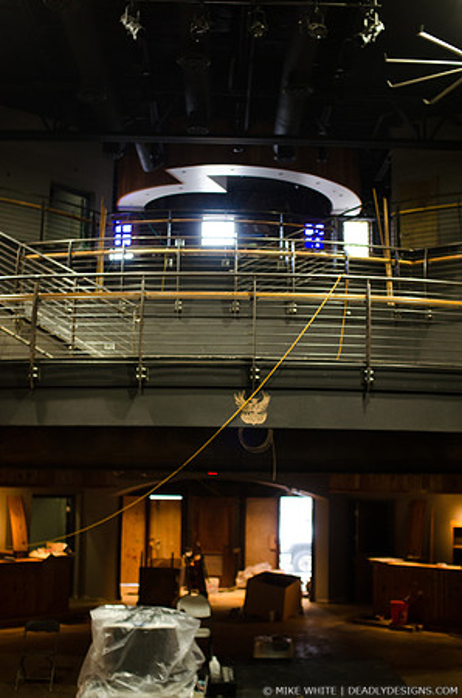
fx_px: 870
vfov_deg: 43.7
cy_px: 349
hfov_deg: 29.7
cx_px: 231
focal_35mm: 45
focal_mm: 30
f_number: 2.2
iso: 1000
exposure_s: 1/160
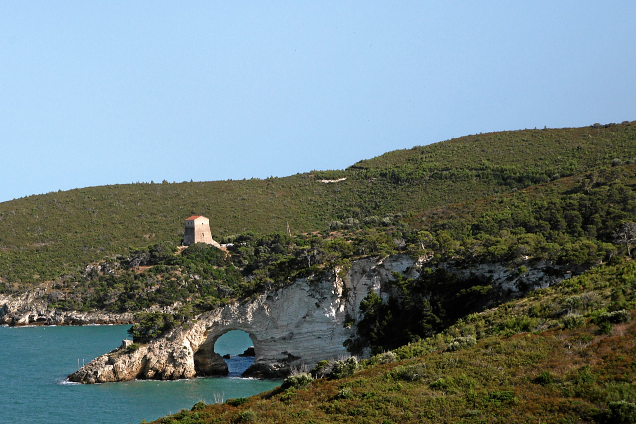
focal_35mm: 121
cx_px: 156
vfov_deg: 11.3
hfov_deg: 16.8
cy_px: 246
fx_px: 2137
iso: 200
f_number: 11
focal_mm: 75
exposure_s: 1/640
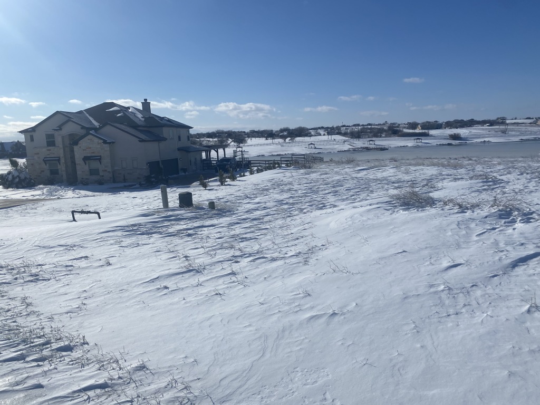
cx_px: 270
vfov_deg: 53.1
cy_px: 202
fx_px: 406
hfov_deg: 67.3
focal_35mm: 26
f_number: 1.8
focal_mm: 4.25
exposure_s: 1/12658
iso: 32
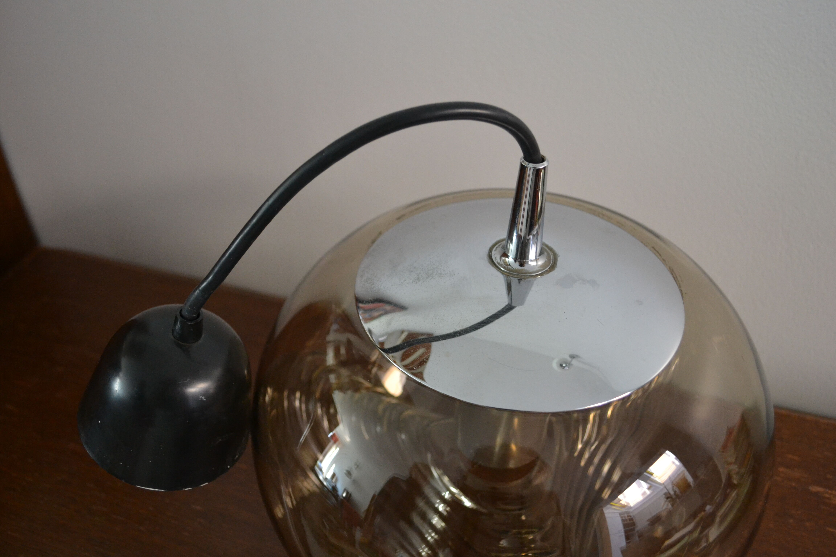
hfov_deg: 61.9
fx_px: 697
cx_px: 418
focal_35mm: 30
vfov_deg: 43.6
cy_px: 278
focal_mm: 20
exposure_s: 1/40
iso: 1600
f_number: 3.8
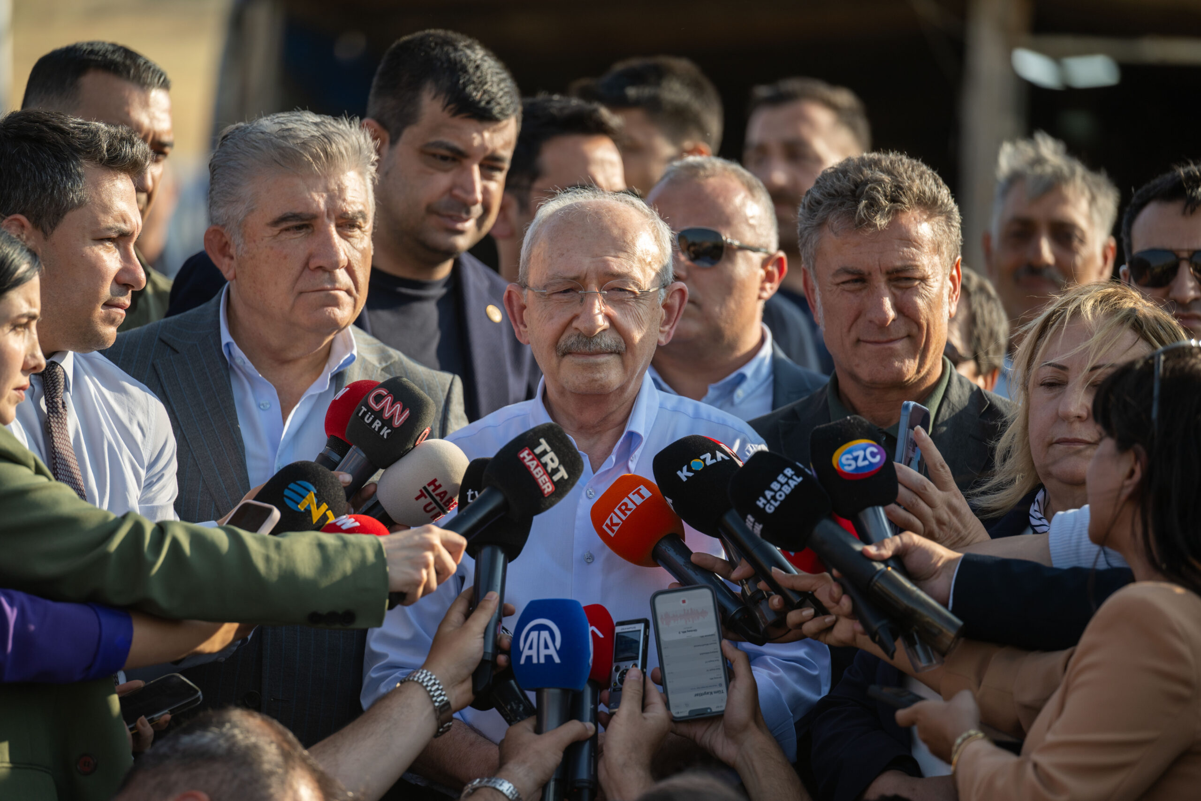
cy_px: 400
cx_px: 600
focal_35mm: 200
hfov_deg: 10.3
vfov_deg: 6.9
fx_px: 6672
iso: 100
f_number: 2.8
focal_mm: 200
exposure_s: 1/1000
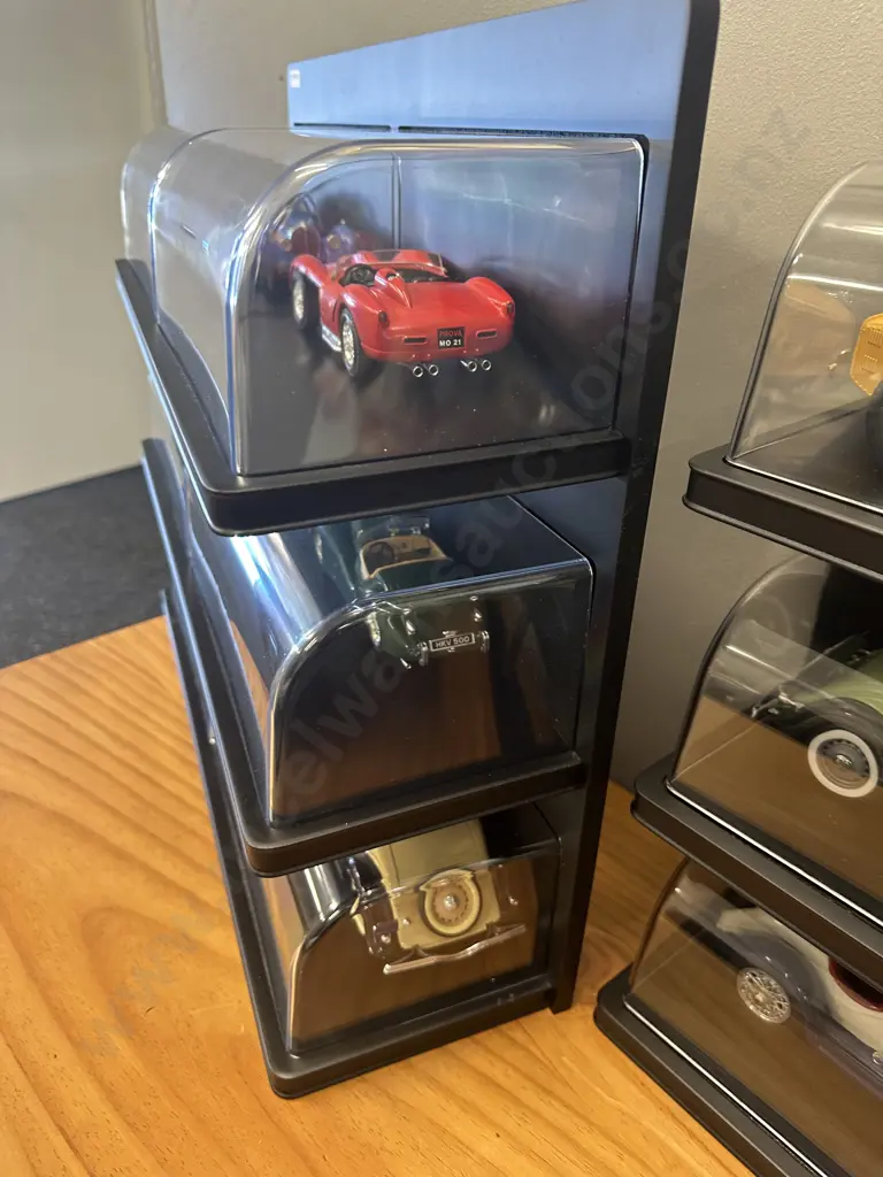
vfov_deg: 71.6
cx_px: 442
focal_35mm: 24
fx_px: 816
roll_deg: -2.7
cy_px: 588
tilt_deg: -28.2
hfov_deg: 56.8
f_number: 1.78
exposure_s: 1/50
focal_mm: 6.86
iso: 250
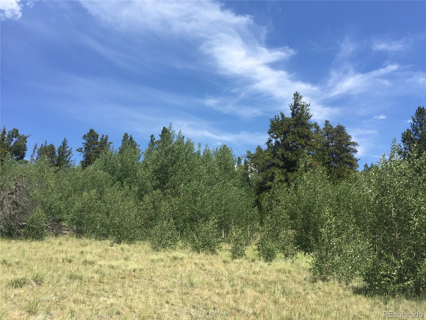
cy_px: 160
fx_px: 357
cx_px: 213
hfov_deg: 61.7
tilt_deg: +15.1
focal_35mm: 29
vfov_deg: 48.2
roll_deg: -2.1
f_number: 2.2
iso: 32
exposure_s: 1/1412
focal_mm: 4.15
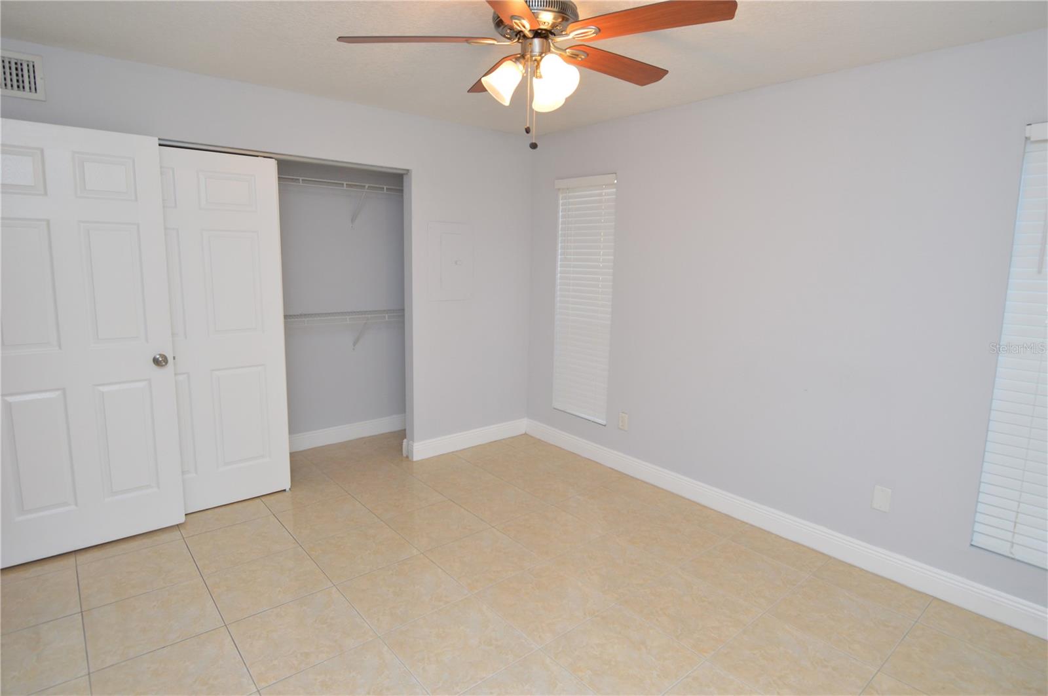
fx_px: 523
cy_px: 348
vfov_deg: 67.3
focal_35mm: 18
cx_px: 524
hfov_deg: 90.1
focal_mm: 12
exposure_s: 1/80
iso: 400
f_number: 4.5
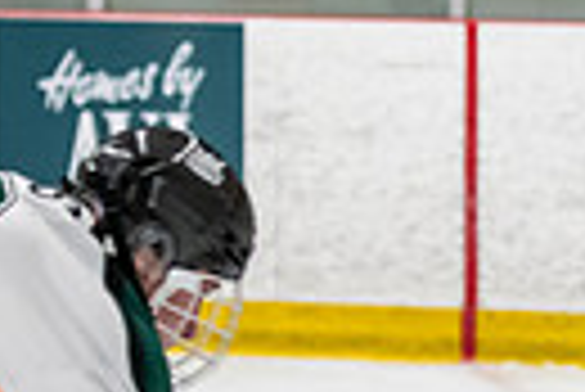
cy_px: 414
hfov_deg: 3.9
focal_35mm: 519
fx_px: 8443
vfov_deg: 2.7
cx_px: 886
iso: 2000
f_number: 3.2
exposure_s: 1/640
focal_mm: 92
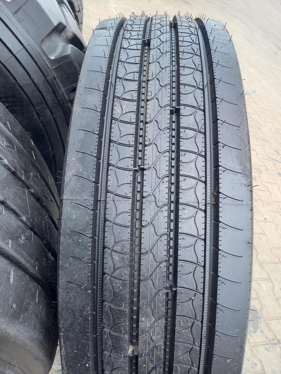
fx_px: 271
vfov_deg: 69.4
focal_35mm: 25
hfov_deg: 54.9
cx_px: 140
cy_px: 187
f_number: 1.8
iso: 50
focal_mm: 4.65
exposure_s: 1/108
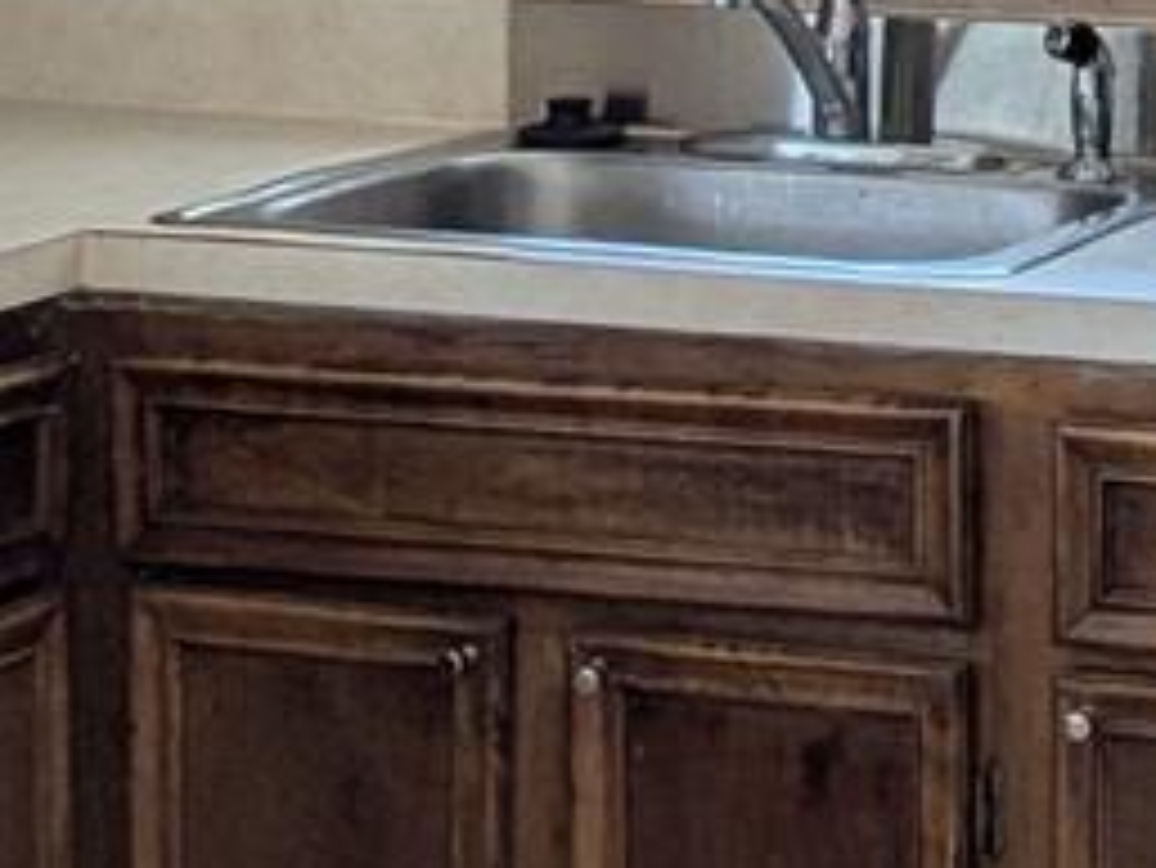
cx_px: 715
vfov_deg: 8.8
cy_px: 63
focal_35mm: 168
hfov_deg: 11.8
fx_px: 5613
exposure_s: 1/120
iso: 104
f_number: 1.73
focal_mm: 4.38
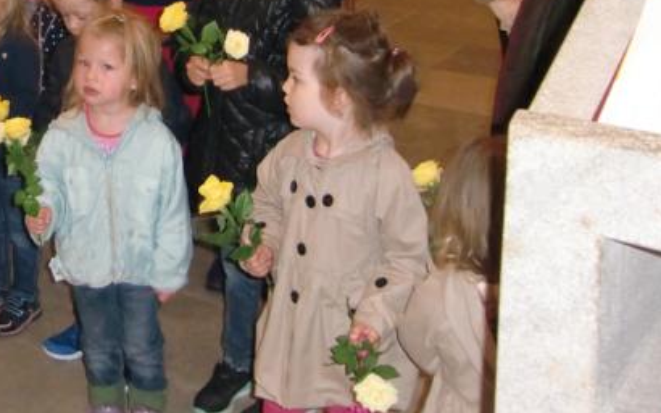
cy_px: -56
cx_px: 34
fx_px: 1081
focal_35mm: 60
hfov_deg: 31.9
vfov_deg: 20.5
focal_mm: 5.2
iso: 400
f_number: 3.5
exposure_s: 1/60
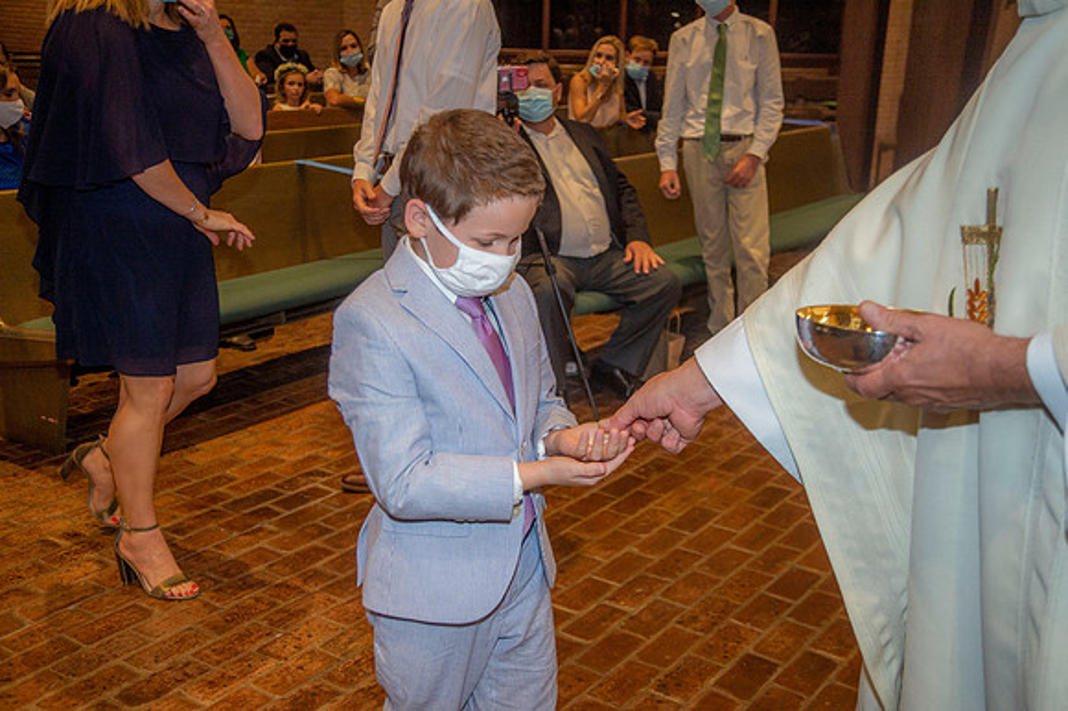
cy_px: 356
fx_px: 1245
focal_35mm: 42
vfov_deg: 31.9
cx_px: 534
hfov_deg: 46.4
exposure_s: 1/200
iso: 1600
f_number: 5.6
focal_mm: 42
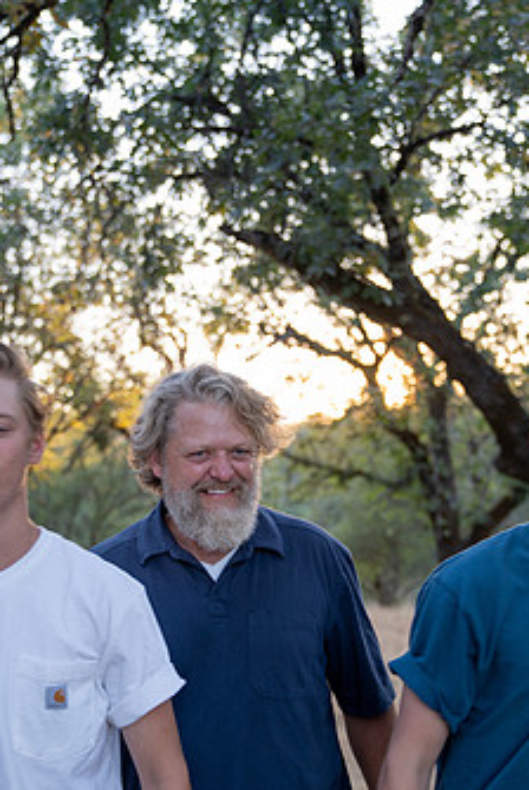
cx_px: 215
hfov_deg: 26.5
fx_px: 1122
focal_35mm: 51
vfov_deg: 38.7
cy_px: 465
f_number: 2.8
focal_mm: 38
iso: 250
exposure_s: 1/100
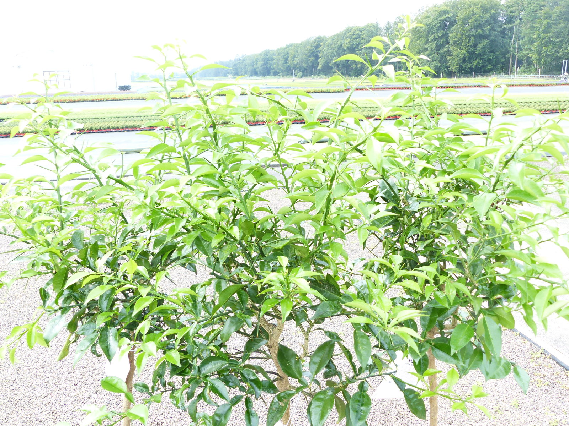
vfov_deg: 46.8
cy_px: 213
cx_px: 284
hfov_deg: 60.0
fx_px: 493
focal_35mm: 30
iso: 100
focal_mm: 5.5
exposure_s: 1/125
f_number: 3.5
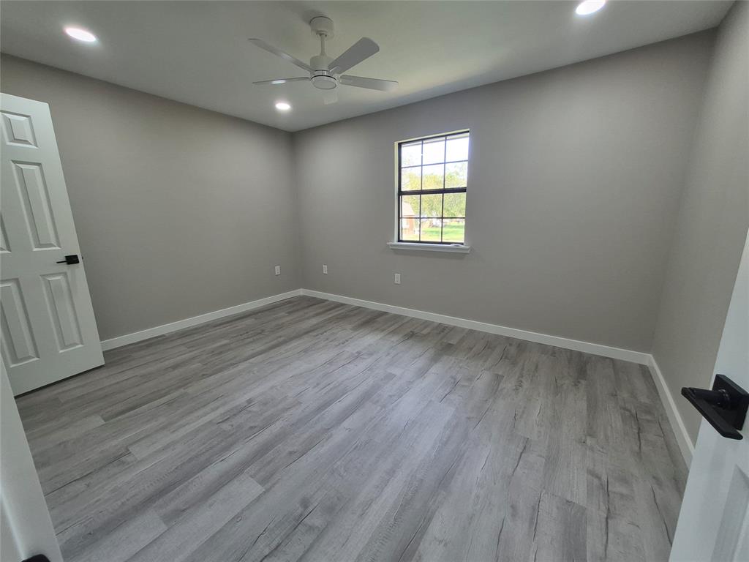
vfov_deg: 89.9
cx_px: 374
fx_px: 281
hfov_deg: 106.2
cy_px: 281
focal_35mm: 13
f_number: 2.2
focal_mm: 1.74
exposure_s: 1/60
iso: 125
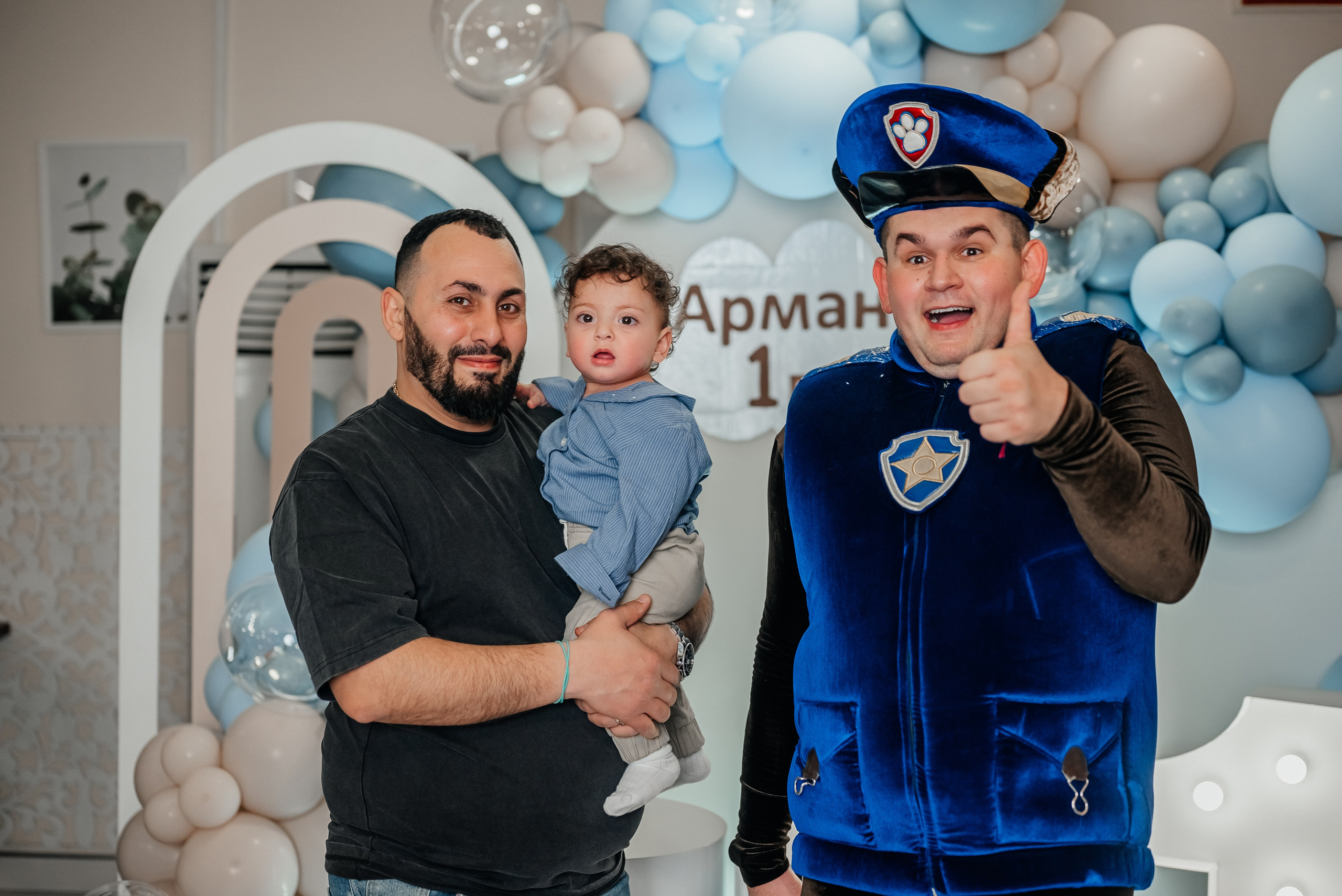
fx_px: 1865
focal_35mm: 50
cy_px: 448
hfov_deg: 39.6
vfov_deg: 27.0
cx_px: 671
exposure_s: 1/250
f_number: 2.2
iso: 320
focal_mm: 50
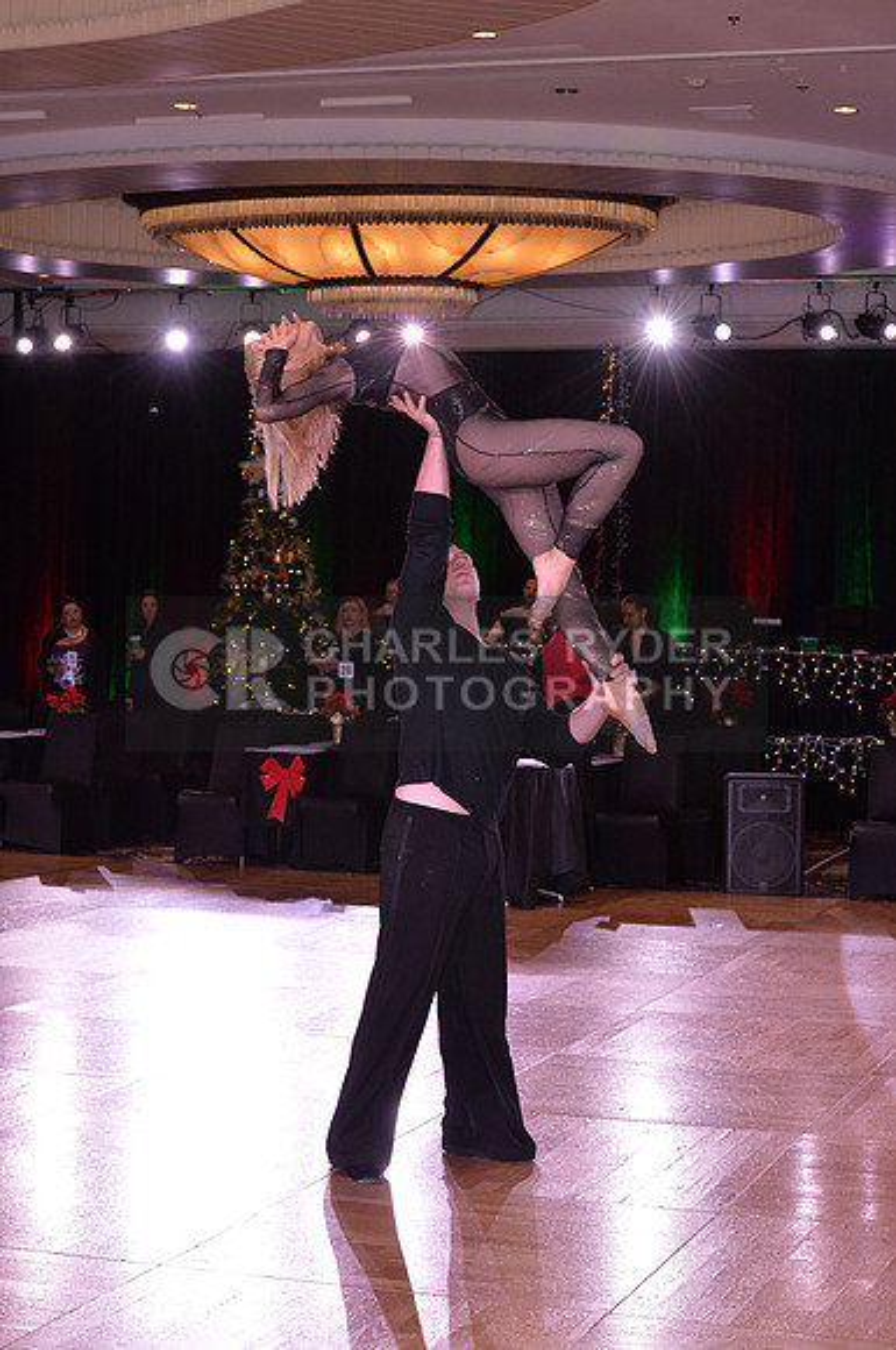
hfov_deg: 19.4
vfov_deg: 28.9
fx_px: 2621
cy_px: 675
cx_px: 448
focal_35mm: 70
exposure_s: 1/250
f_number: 7.1
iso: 2000
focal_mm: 70
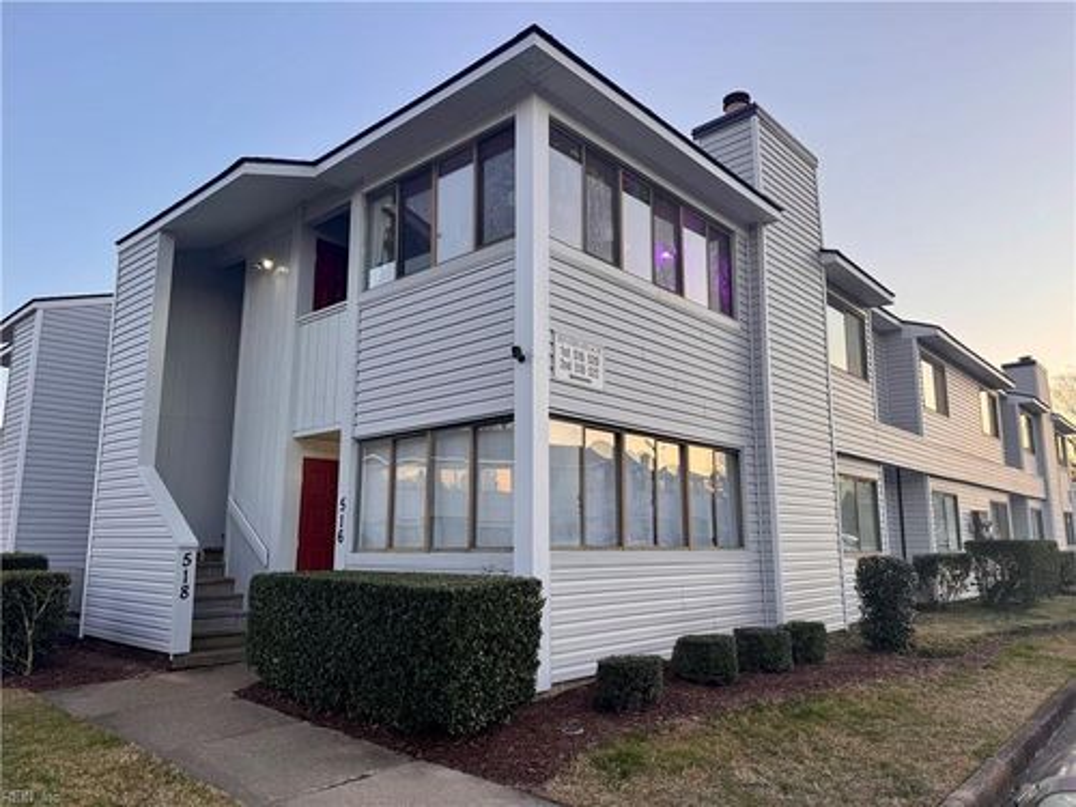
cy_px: 404
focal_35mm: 24
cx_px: 538
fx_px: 746
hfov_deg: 71.6
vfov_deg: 56.8
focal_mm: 6.76
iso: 64
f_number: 1.78
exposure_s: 1/182
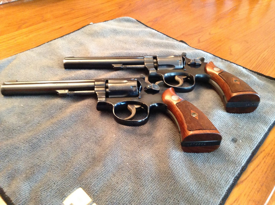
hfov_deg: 55.4
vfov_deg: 42.8
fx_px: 262
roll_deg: -7.5
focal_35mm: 33
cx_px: 138
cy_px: 102
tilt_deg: -44.0
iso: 200
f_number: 2.4
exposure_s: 1/17
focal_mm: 3.3
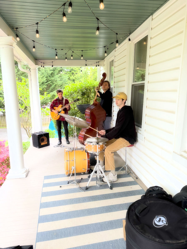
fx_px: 173
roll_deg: +0.1
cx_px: 94
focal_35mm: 24
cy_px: 124
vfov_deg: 71.6
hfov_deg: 56.8
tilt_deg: -9.1
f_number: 1.78
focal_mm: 6.76
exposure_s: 1/98
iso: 200
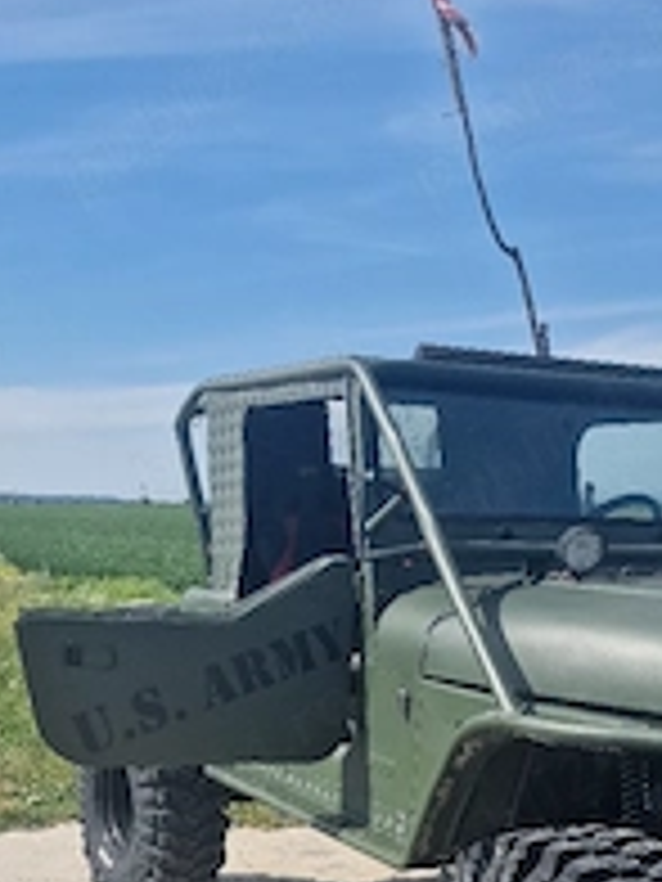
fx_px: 1198
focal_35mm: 47
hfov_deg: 30.9
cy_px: 846
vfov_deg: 37.0
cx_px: 297
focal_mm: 6.4
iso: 50
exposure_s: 1/1667
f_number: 1.8
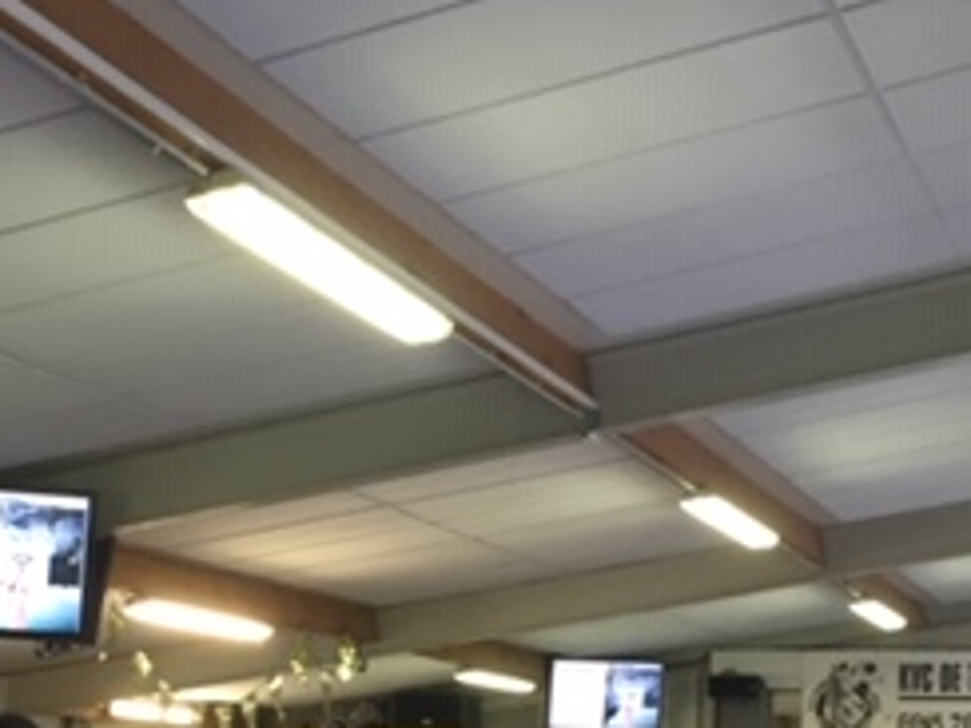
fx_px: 2132
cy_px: 740
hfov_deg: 25.6
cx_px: 378
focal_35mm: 76
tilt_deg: +1.0
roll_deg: -1.3
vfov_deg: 18.8
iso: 100
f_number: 2.2
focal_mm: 4.15
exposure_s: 1/33
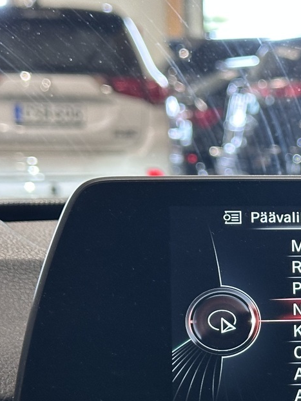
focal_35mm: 111
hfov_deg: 13.0
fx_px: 1287
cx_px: 353
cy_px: 298
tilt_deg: -8.2
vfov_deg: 17.6
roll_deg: -0.8
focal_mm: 6.86
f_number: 1.78
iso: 250
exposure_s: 1/45
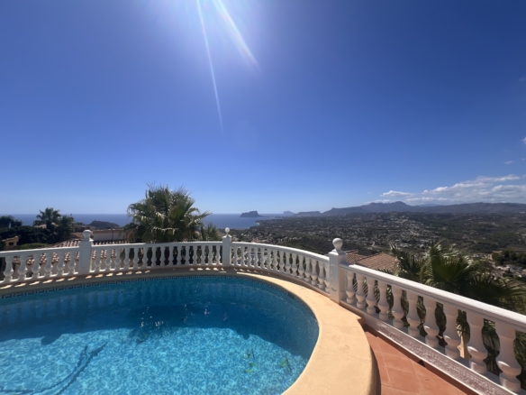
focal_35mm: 13
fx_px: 198
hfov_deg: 106.2
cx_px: 263
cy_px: 198
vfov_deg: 89.9
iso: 32
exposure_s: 1/3534
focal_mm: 1.57
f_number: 1.8
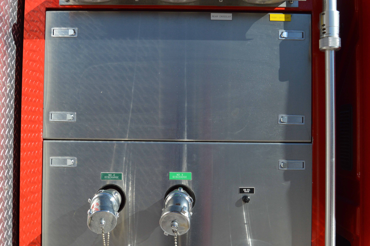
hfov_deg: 53.2
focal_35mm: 36
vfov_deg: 36.8
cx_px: 185
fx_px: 370
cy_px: 123
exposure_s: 1/640
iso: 800
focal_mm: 24
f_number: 13
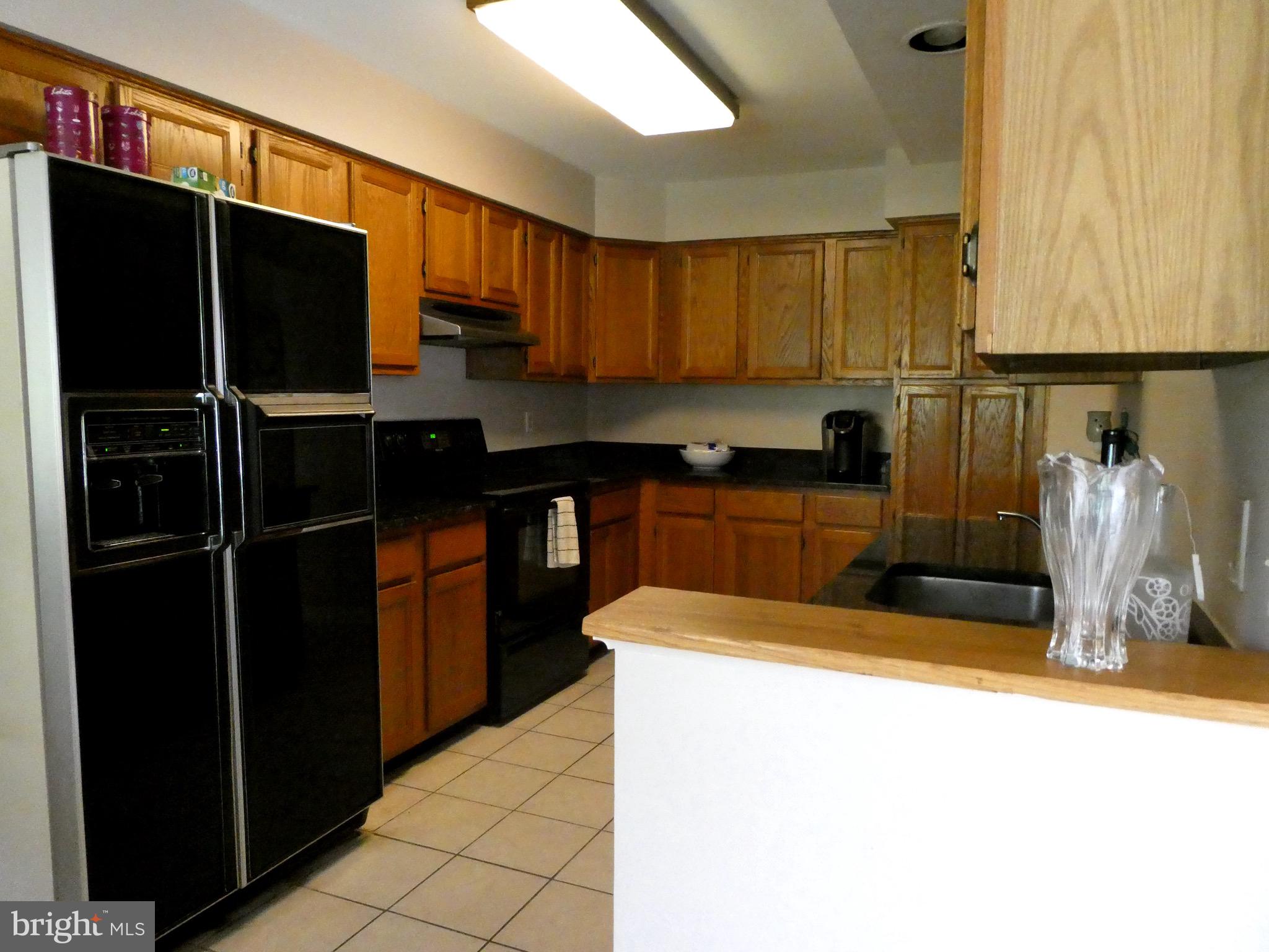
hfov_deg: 71.6
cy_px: 476
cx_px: 634
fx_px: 880
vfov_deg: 56.8
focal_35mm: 24
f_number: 3.3
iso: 1600
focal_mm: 4.3
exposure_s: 1/40
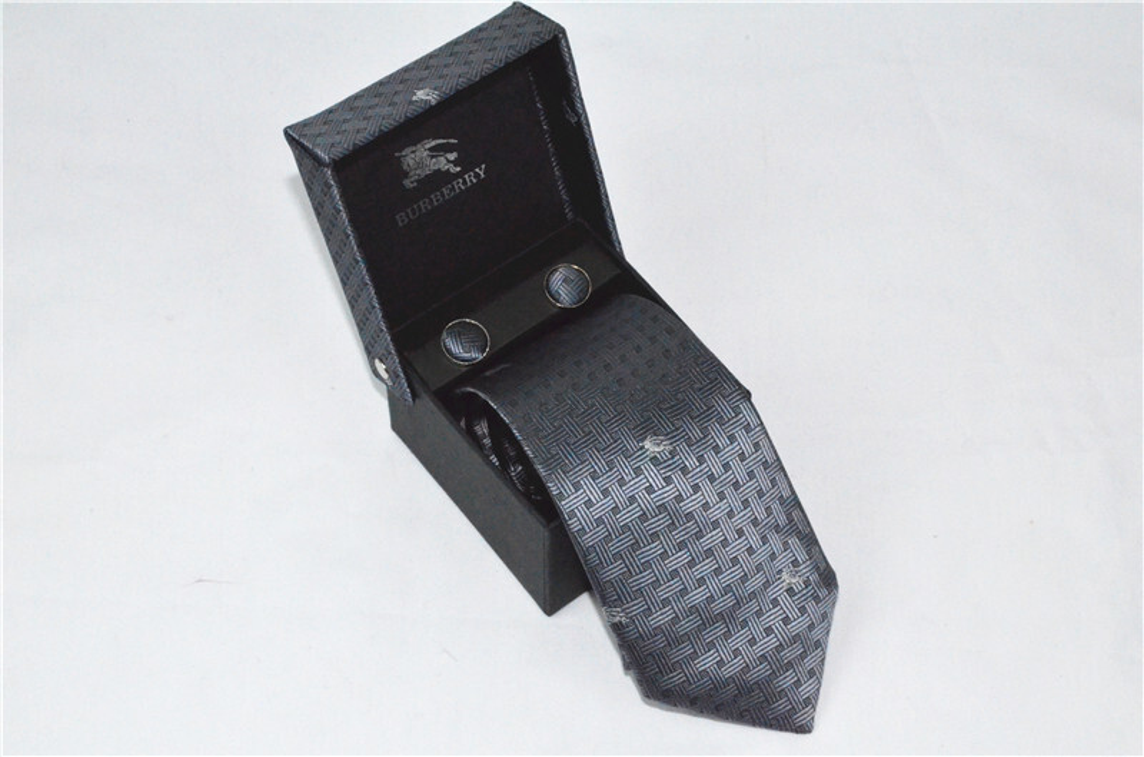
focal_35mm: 75
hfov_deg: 27.1
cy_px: 378
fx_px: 2377
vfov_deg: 18.1
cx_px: 572
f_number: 29
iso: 6400
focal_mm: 50
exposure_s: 1/250
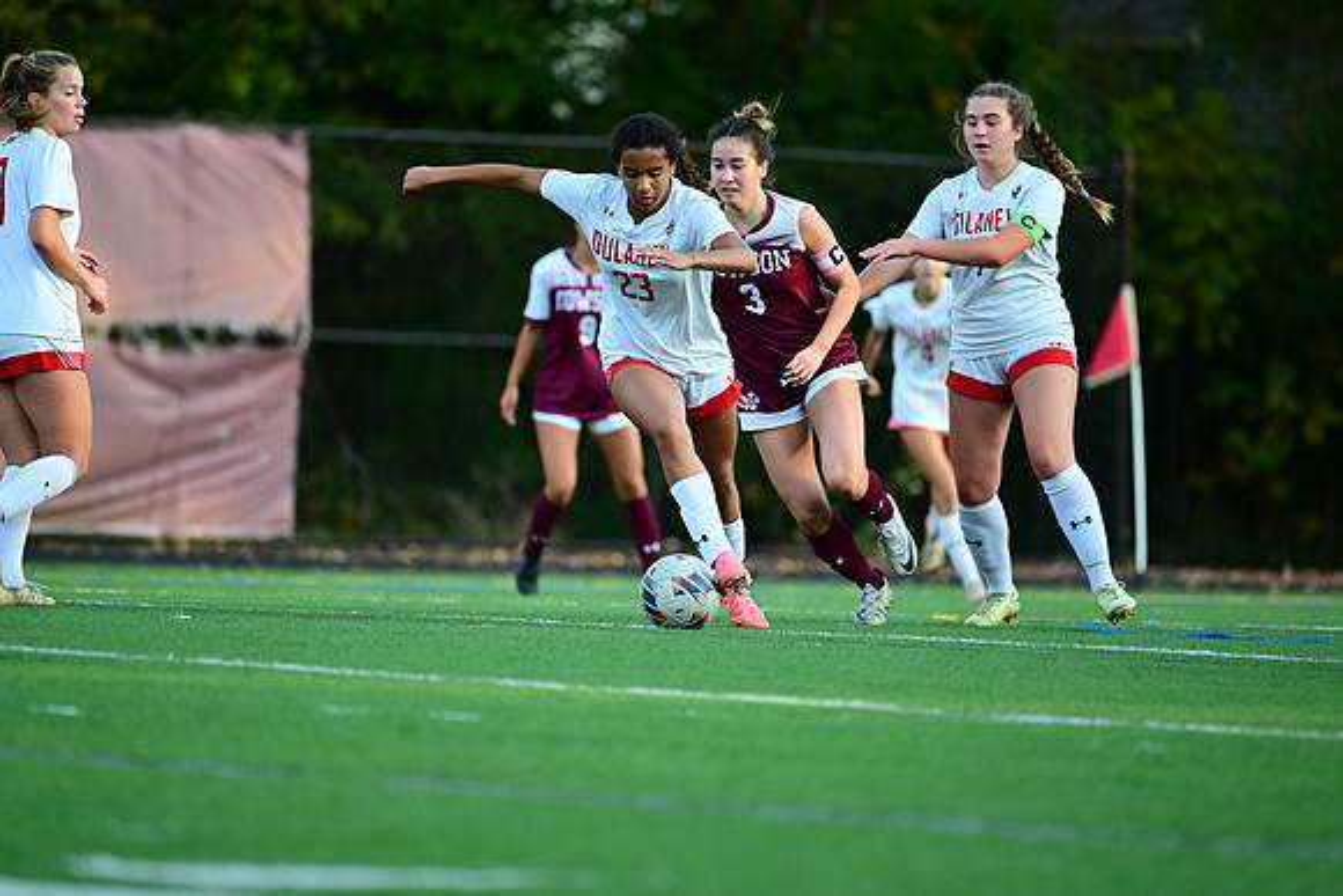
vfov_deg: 3.4
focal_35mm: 400
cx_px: 672
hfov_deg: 5.2
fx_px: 14925
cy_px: 448
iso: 3600
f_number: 4.5
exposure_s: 1/2000
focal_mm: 400
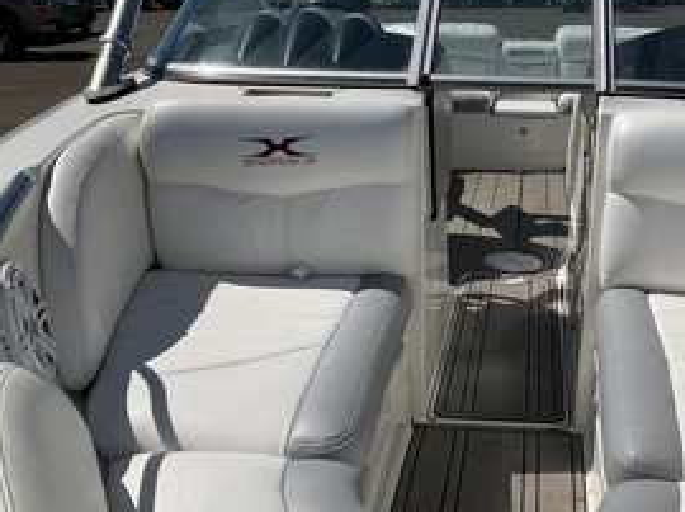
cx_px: 502
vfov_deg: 33.5
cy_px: 264
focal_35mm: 43
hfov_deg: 42.7
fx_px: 850
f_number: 1.8
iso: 25
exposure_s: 1/6536
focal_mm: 3
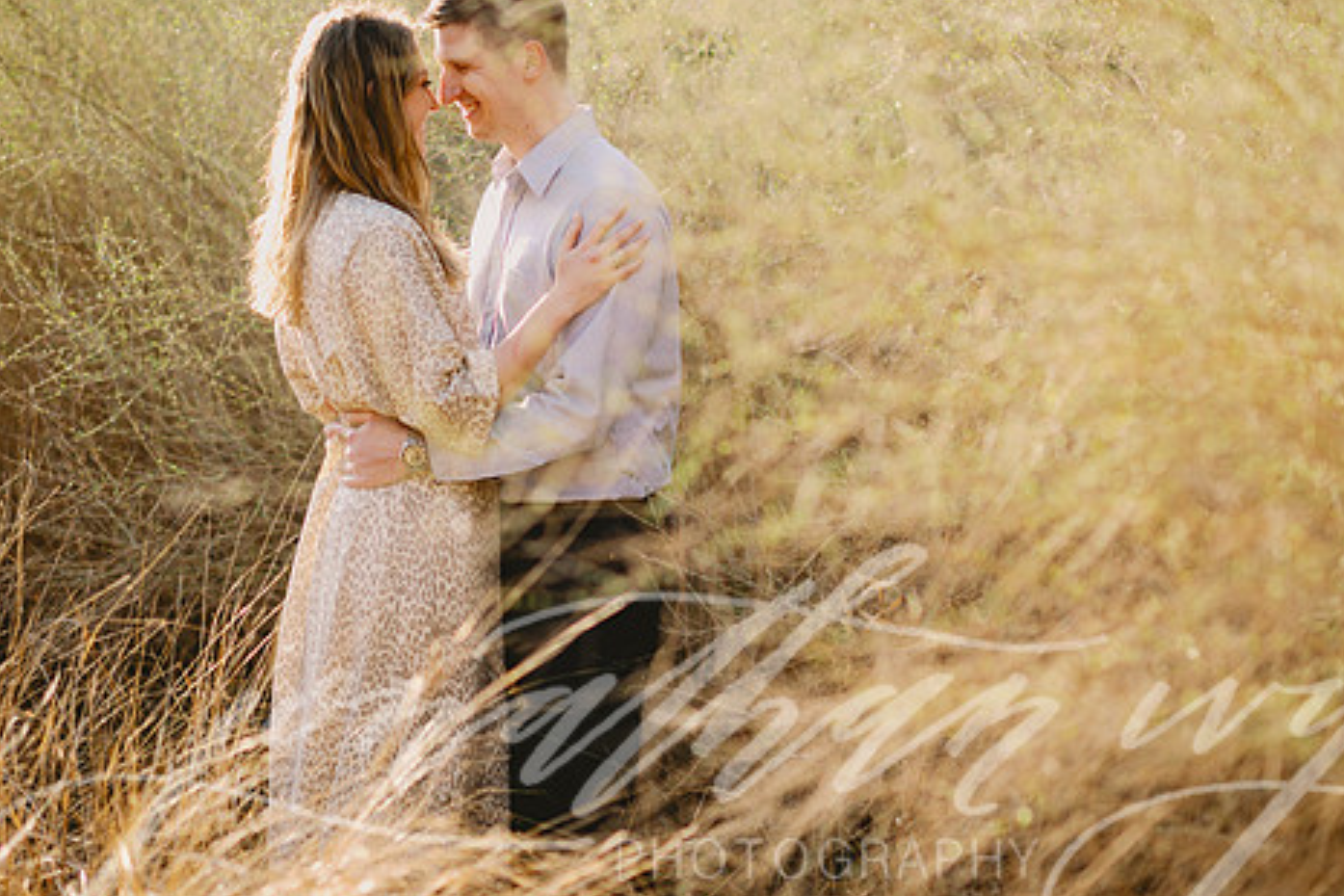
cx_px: 760
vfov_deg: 12.9
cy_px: 382
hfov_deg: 19.3
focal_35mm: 106
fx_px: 3957
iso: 100
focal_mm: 85
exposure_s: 1/1250
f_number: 2
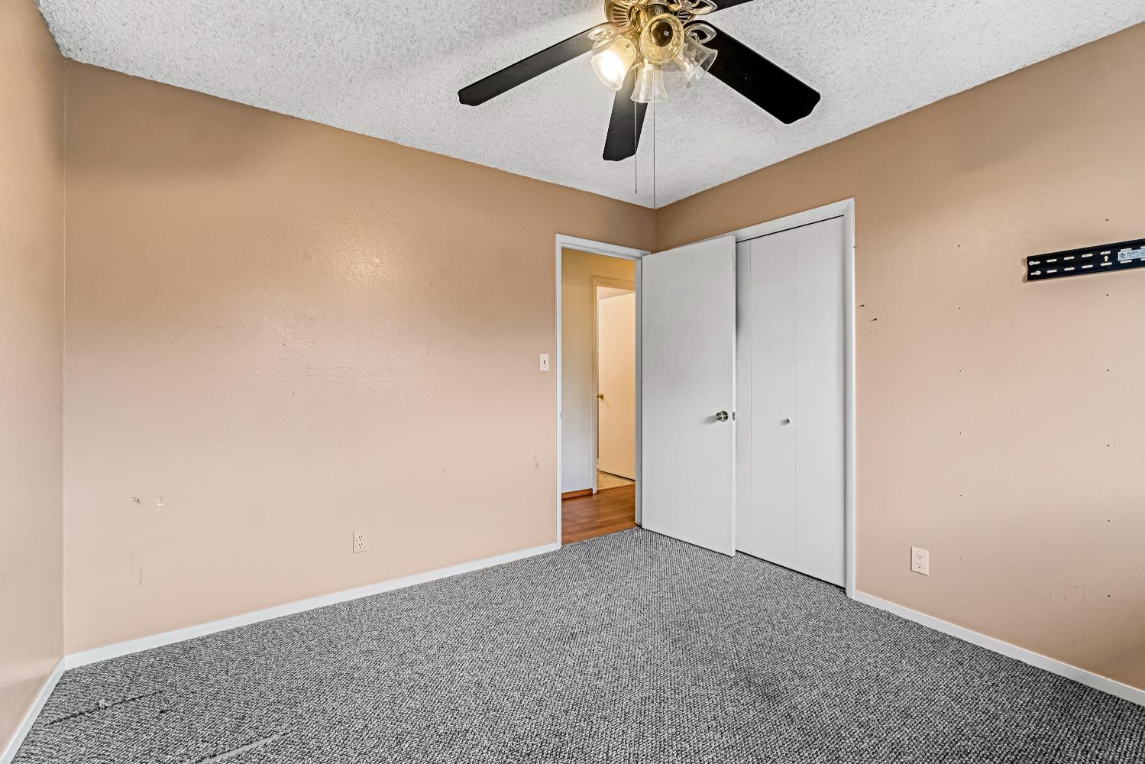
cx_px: 572
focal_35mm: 15
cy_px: 382
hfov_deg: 100.4
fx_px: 477
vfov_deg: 77.3
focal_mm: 10
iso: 400
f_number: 8
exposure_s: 1/10
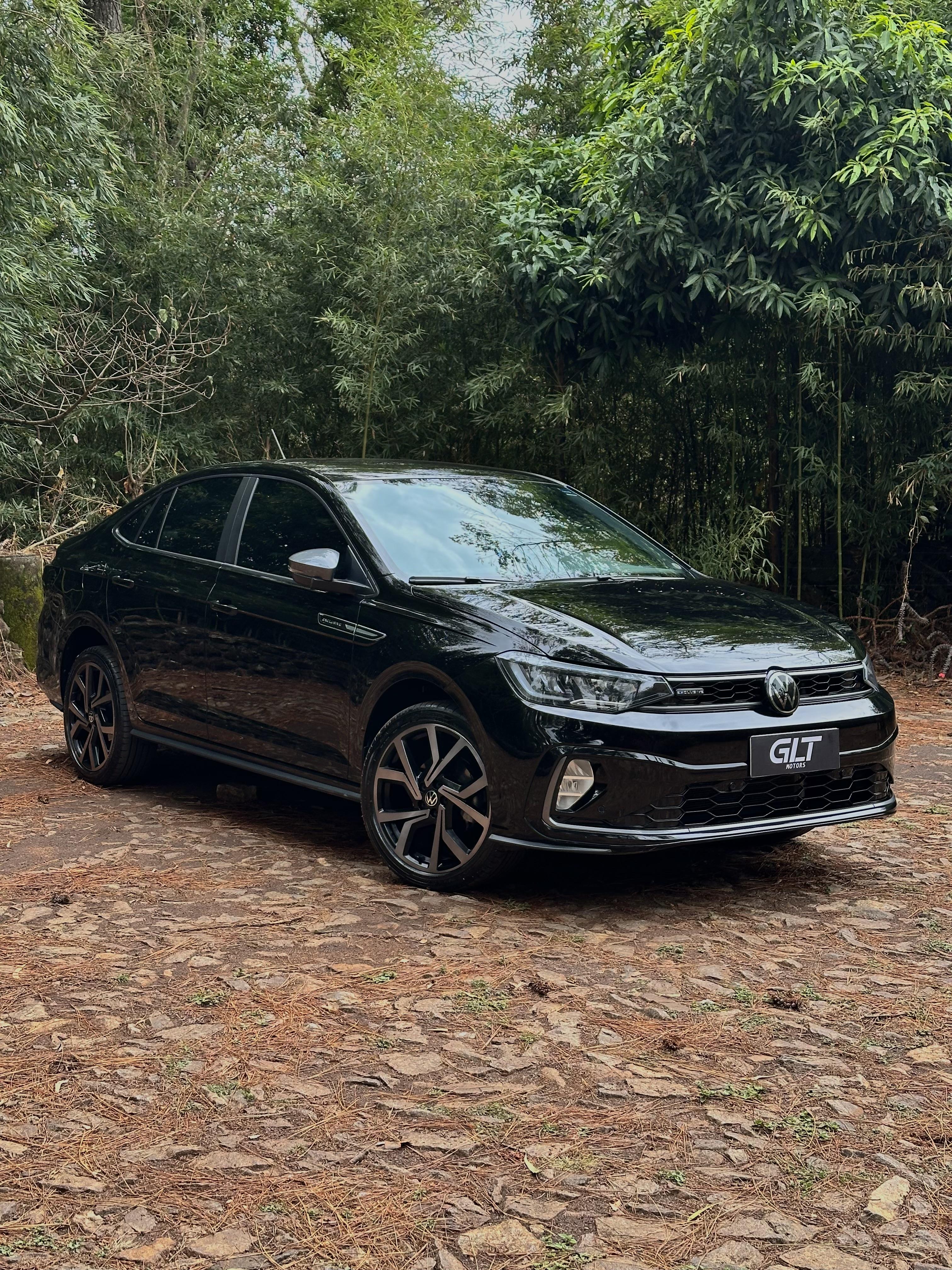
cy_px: 635
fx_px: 1760
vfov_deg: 39.7
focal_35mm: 48
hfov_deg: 30.3
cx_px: 476
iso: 64
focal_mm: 6.86
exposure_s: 1/299
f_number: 1.78
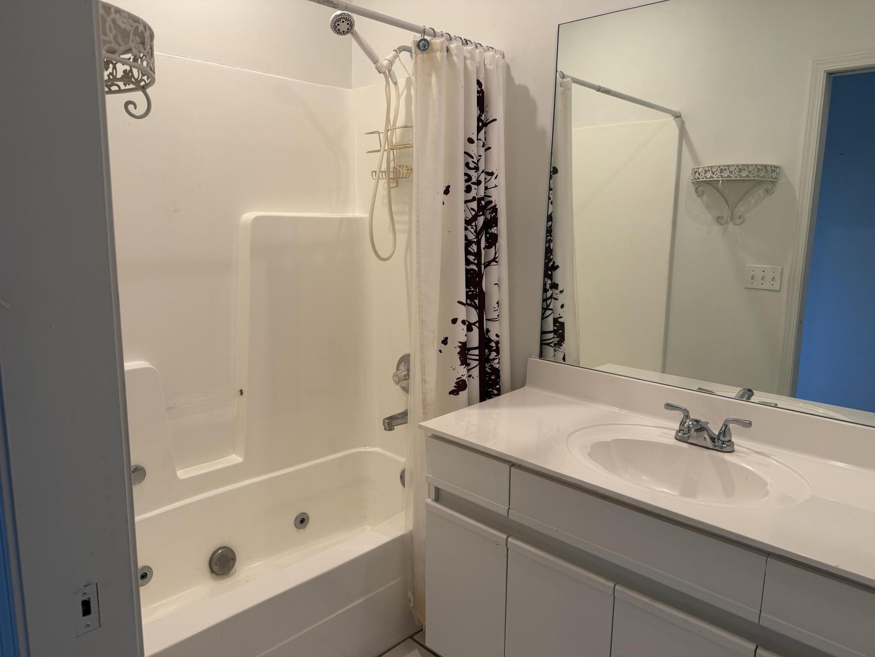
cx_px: 438
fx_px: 607
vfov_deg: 56.8
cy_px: 328
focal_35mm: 24
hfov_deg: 71.6
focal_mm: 6.76
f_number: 1.78
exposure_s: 1/120
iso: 125
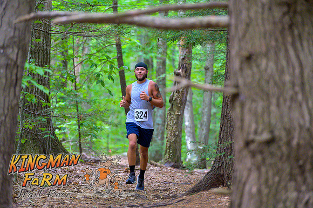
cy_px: 104
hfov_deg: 10.3
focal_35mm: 200
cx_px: 156
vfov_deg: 6.9
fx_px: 1738
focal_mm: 200
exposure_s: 1/250
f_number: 4
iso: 8000
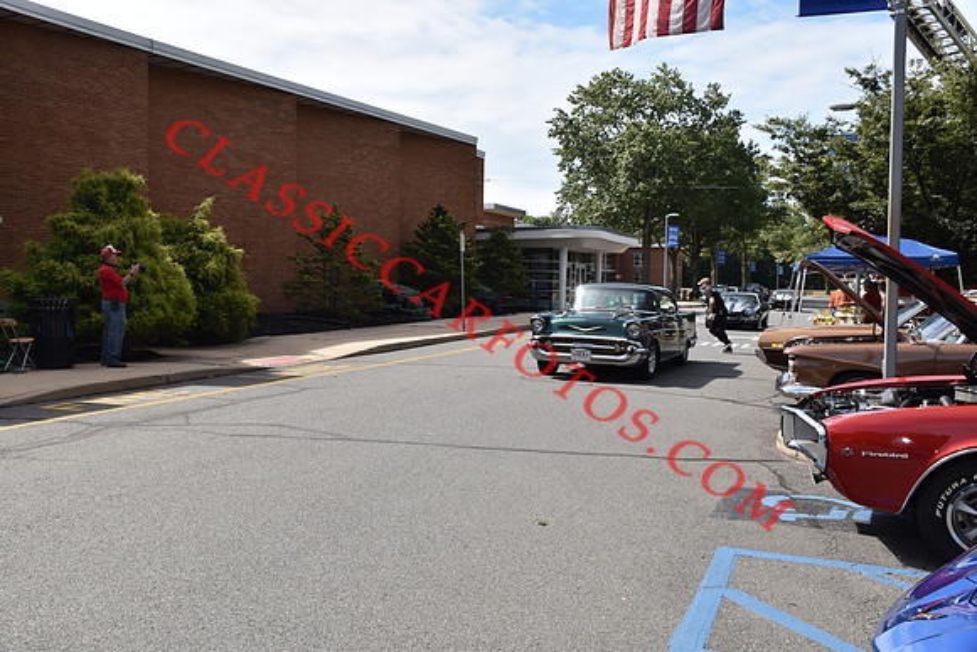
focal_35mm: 33
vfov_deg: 40.0
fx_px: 896
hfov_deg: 57.2
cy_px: 326
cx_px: 488
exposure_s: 1/200
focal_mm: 22
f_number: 7.1
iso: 100
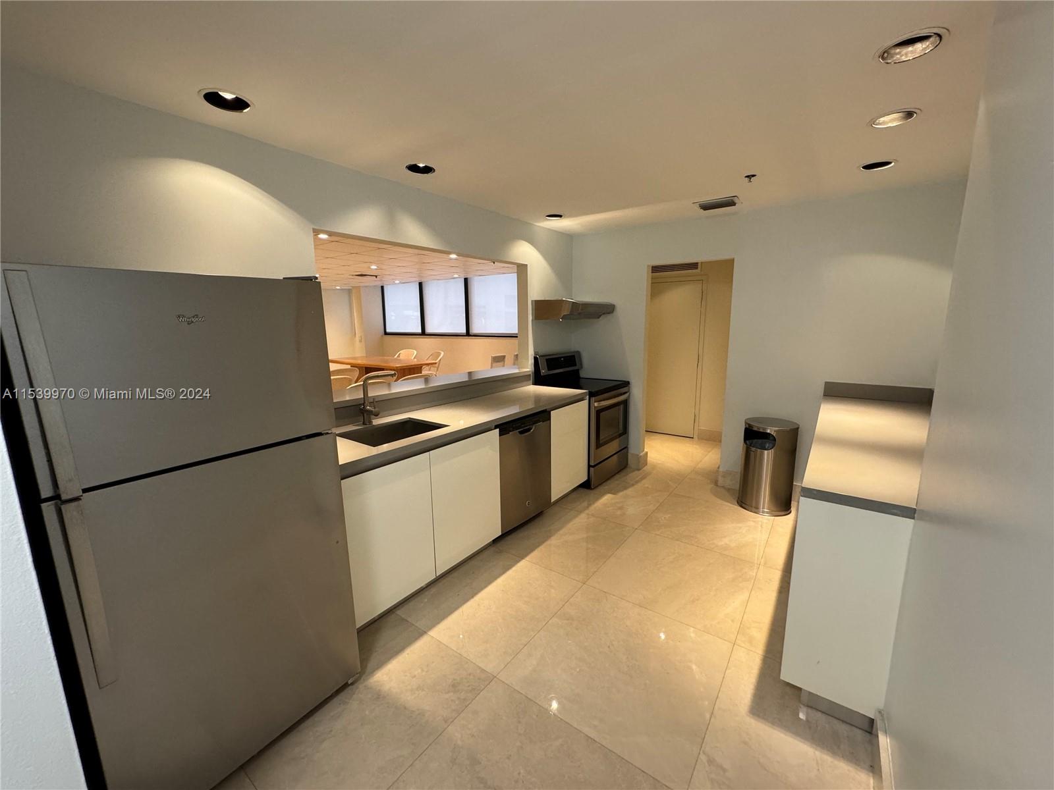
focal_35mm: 14
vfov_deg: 85.7
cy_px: 395
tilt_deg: -10.1
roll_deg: +0.7
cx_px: 527
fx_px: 426
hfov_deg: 102.1
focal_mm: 2.22
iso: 250
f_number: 2.2
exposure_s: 1/60
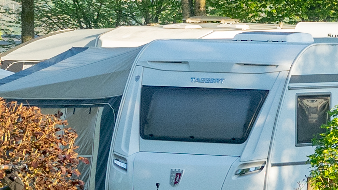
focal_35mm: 323
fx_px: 2895
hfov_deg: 6.6
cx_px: 440
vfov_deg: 3.8
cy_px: 33
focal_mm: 18.21
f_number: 4
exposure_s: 1/250
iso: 100
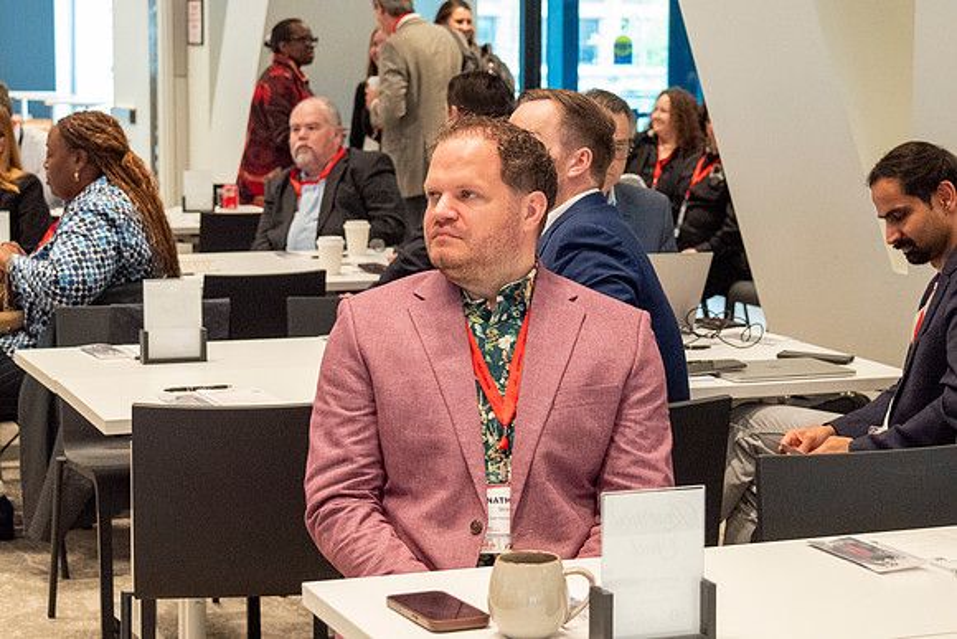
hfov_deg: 26.0
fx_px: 2074
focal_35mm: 78
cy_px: 320
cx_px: 478
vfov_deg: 17.5
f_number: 5.3
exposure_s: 1/60
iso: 5000
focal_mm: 52
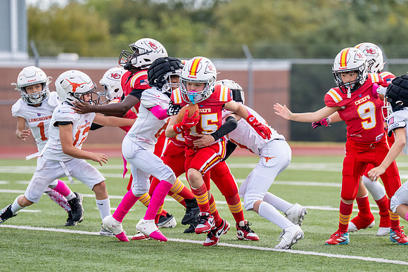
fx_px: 3940
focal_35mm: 348
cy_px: 136
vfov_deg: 4.0
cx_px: 278
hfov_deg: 5.9
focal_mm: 200
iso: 400
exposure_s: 1/2500
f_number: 2.8
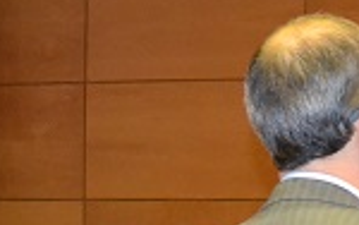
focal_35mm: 159
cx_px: 455
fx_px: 1557
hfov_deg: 12.8
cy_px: 272
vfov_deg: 8.2
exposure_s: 1/60
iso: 3200
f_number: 4
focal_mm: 24
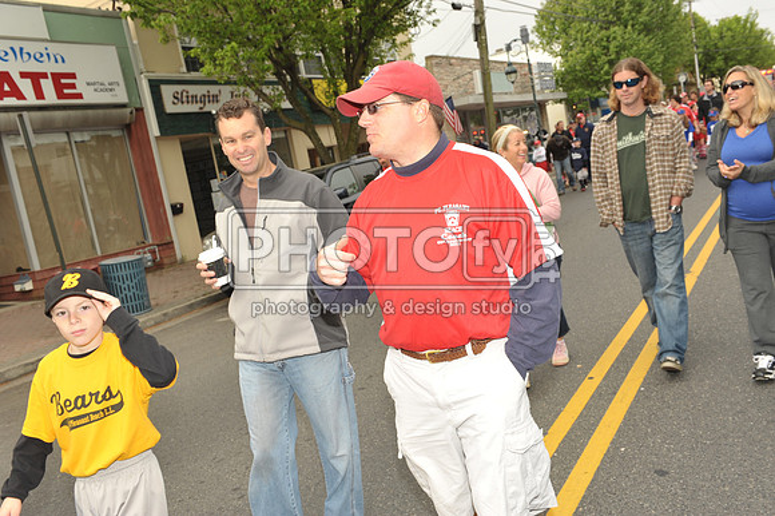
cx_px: 388
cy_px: 258
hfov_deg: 54.5
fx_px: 753
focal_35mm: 35
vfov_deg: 37.8
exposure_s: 1/250
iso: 400
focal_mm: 35
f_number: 8
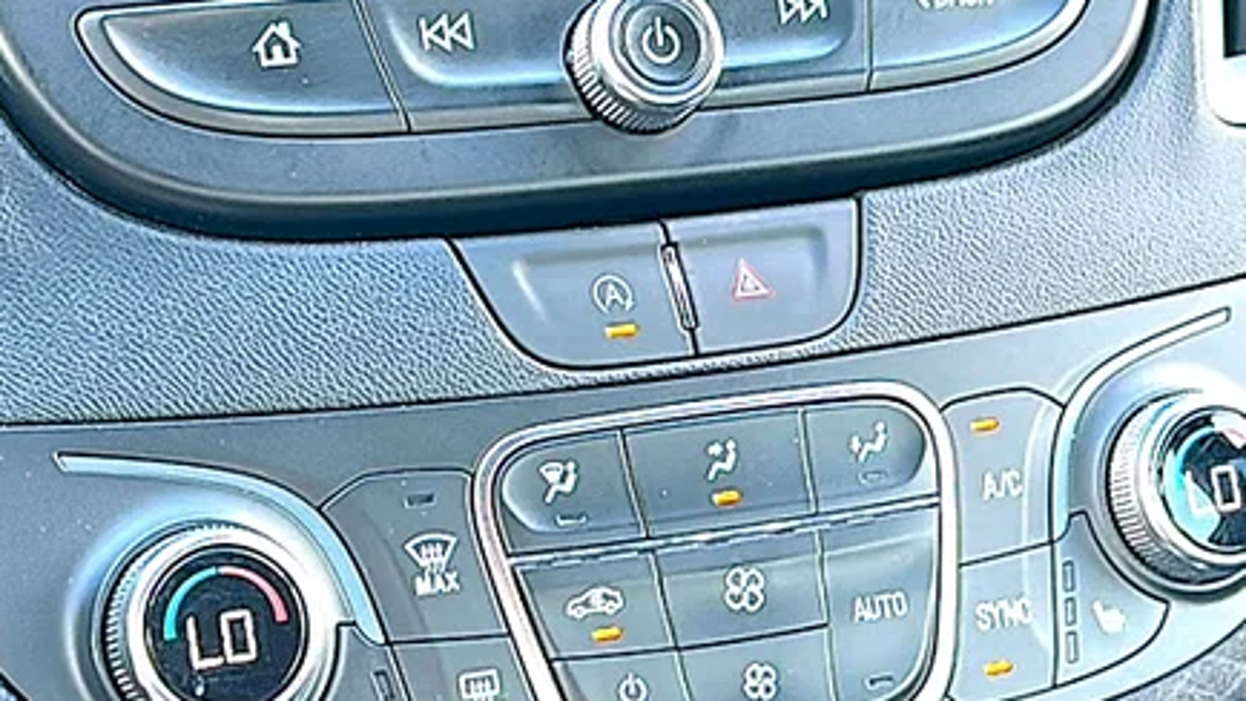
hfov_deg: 26.9
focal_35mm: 79
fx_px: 2610
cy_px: 412
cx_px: 643
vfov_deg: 15.3
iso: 64
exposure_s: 1/76
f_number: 1.78
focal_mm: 6.86
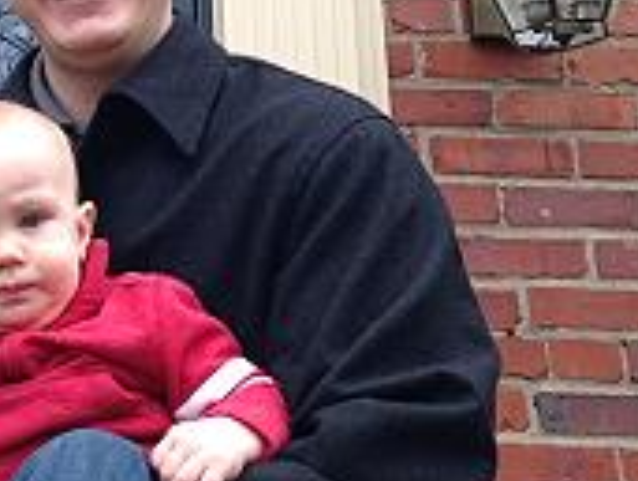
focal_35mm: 77
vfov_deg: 19.2
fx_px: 1422
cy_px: 160
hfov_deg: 23.9
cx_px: -37
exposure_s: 1/242
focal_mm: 4.12
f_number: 2.4
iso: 50
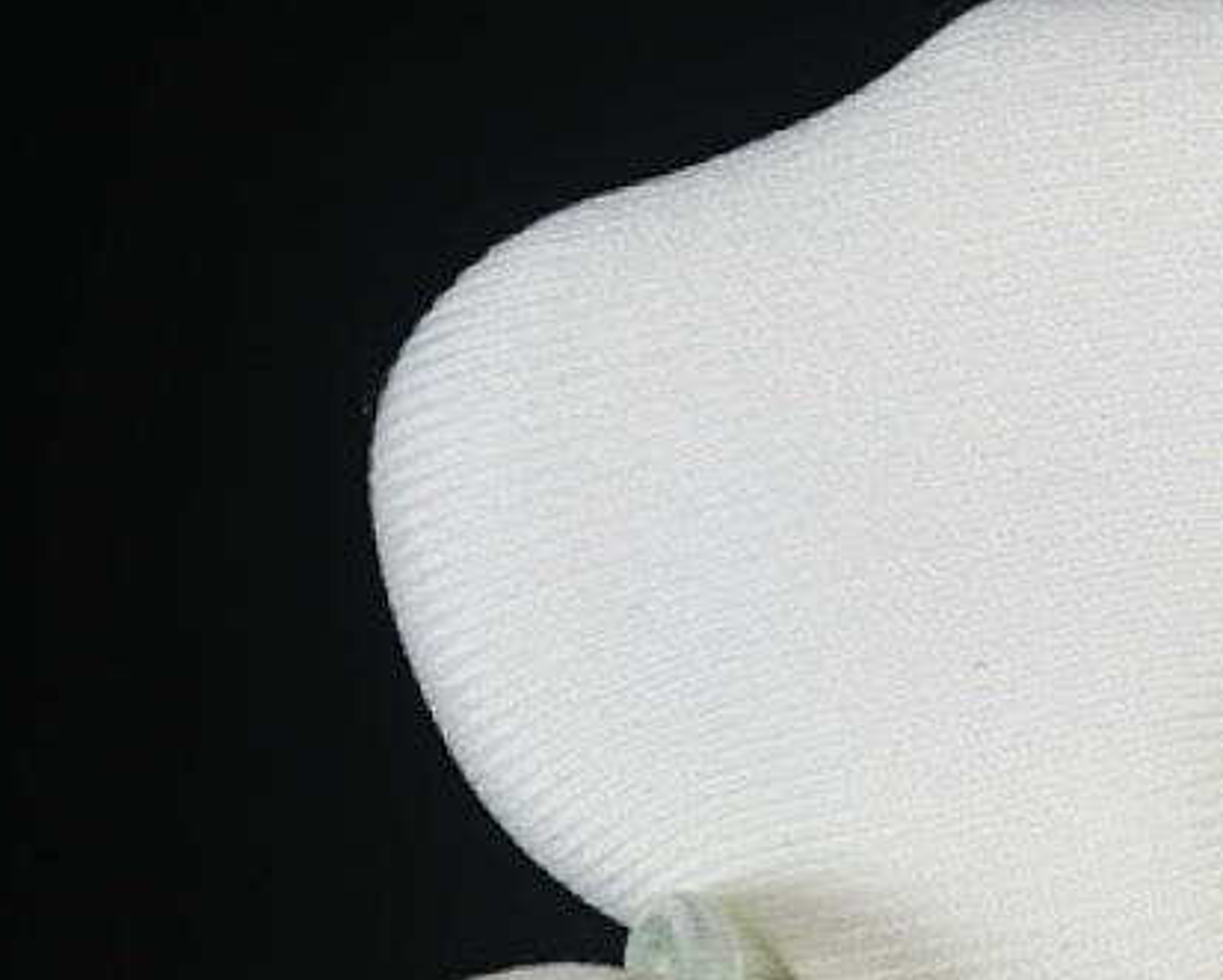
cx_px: 1564
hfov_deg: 10.3
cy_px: 796
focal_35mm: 184
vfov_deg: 8.4
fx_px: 6665
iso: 160
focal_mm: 50
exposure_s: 1/80
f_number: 8
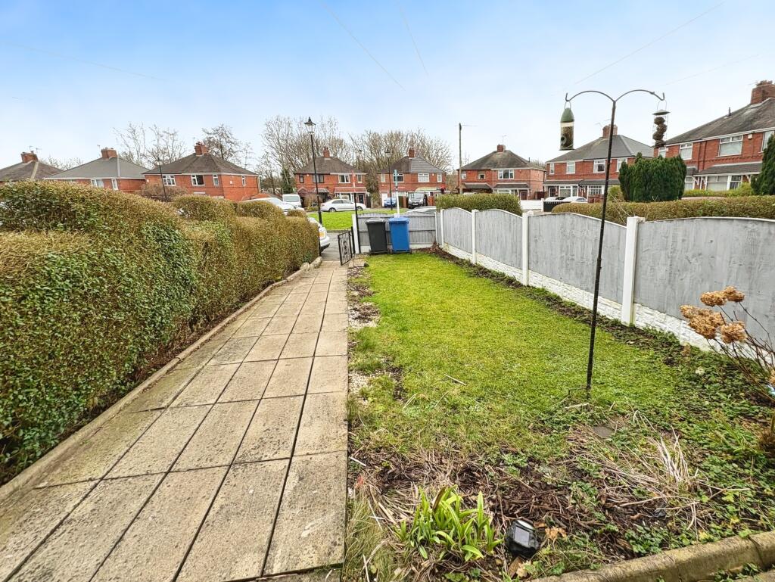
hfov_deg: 102.0
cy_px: 291
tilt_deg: -14.0
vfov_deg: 85.7
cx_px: 388
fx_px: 314
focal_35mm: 14
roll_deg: +1.7
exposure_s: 1/246
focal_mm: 2.22
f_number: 2.2
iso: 64
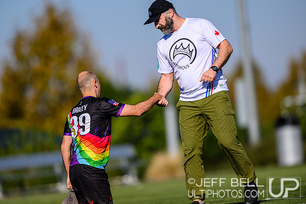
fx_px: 3401
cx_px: 153
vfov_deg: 3.4
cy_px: 102
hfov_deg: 5.2
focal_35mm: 400
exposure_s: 1/2500
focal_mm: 400
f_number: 3.2
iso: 100
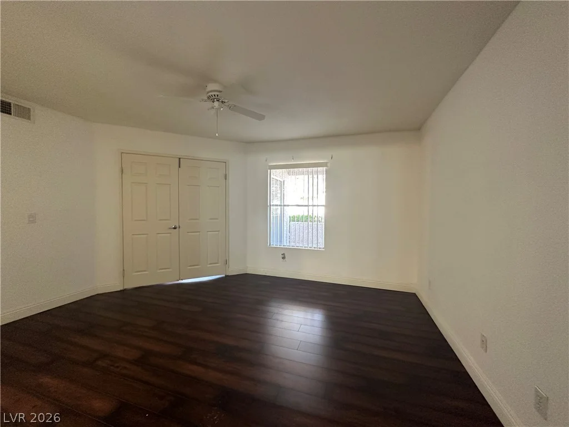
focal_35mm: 14
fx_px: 230
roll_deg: -0.5
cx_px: 284
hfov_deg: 102.1
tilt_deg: -1.7
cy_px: 214
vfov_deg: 85.7
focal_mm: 2.22
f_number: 2.2
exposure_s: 1/60
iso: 250
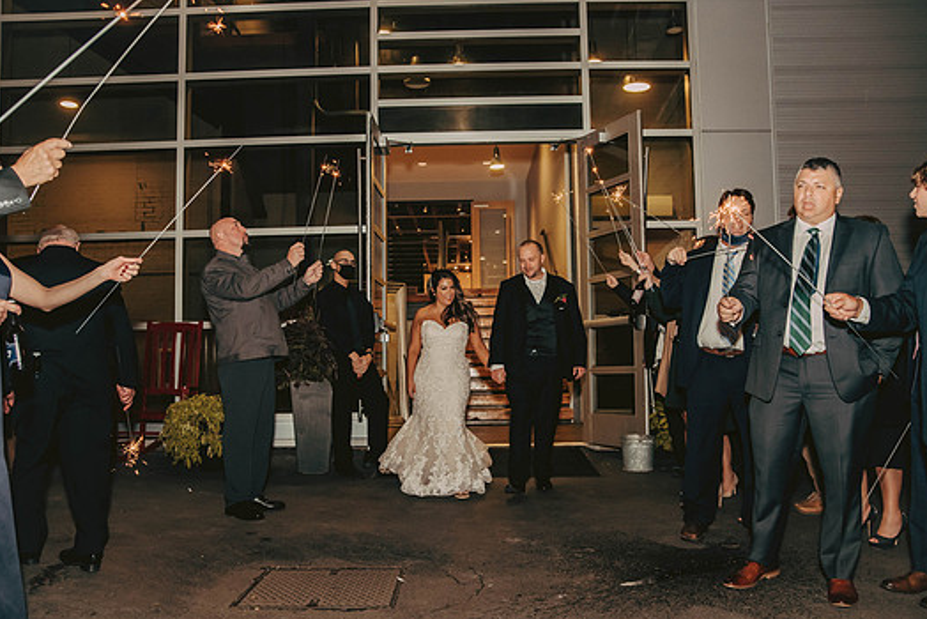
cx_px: 448
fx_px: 799
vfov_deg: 42.4
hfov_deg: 60.2
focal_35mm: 31
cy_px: 323
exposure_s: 1/125
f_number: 4
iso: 1250
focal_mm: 28
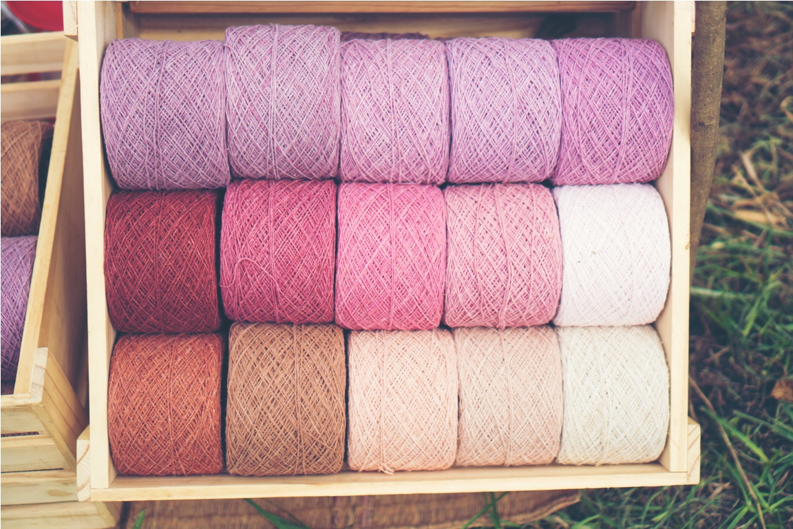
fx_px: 1156
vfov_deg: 25.8
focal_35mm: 52
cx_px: 396
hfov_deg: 37.9
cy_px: 264
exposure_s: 1/4000
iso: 100
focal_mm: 35
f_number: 1.8
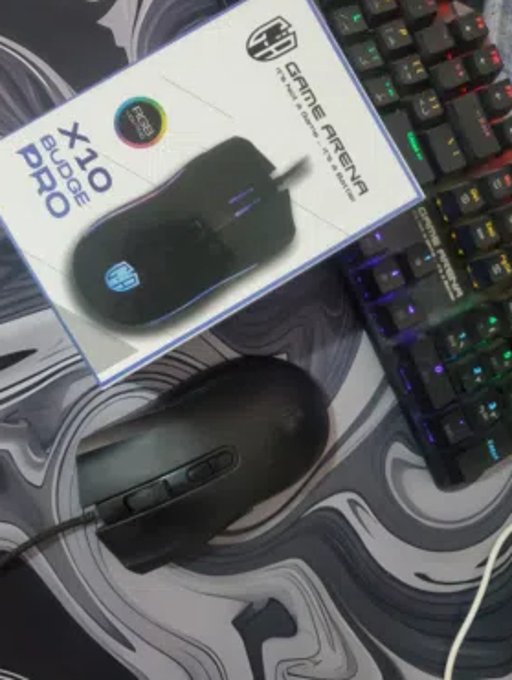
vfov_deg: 63.4
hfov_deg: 49.8
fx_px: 551
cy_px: 350
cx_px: 242
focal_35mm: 28
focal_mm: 4.3
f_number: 1.5
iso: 800
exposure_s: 1/50
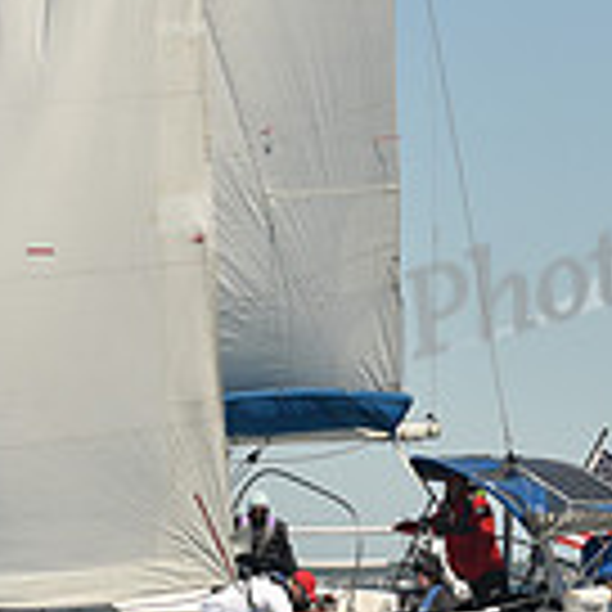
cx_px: 176
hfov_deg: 6.9
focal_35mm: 253
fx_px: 5061
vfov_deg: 6.9
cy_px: 538
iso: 250
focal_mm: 70
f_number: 6.3
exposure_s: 1/800
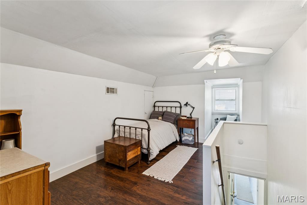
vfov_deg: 73.0
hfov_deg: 96.0
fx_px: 138
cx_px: 154
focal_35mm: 16
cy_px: 102
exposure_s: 1/1.25
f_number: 13
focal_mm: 16.2
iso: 200
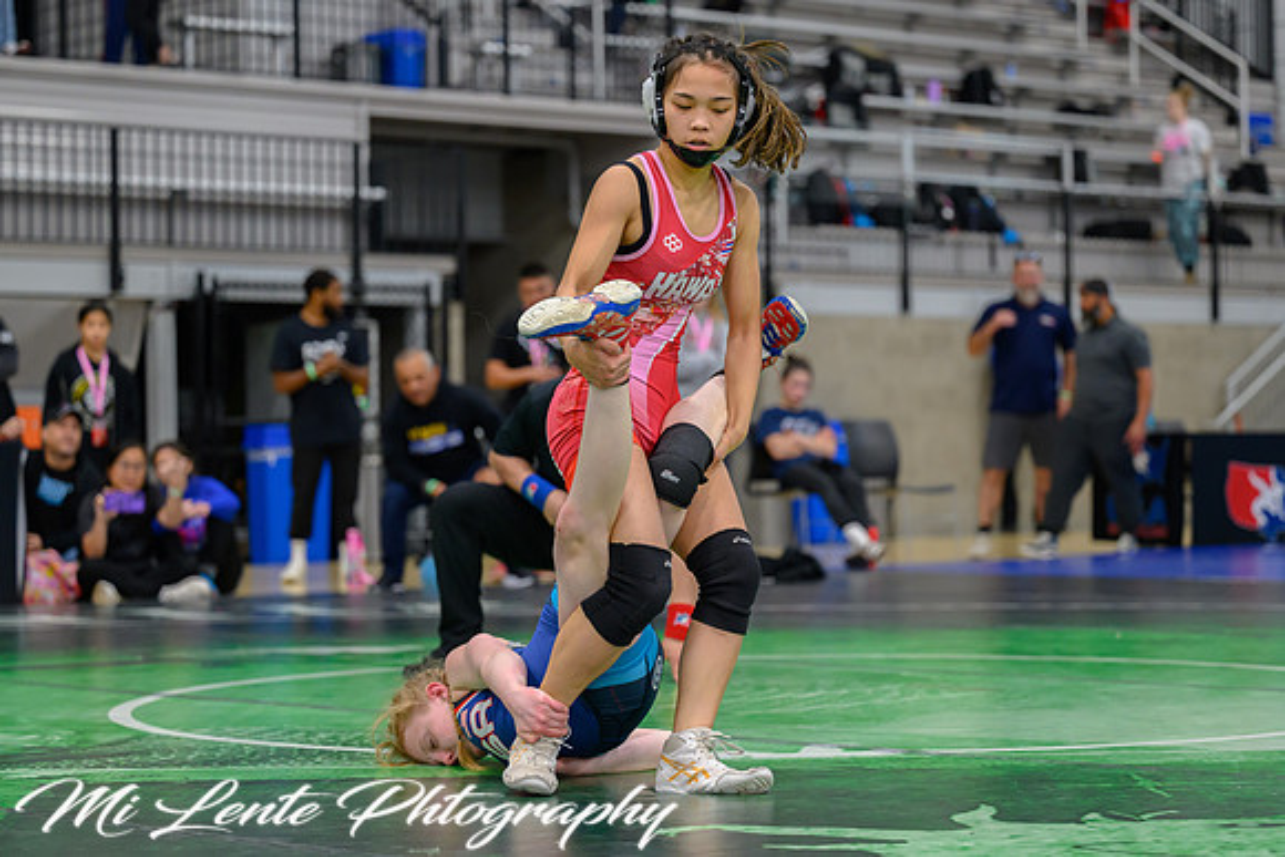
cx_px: 620
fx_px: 3329
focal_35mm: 93
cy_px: 438
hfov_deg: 21.8
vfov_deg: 14.7
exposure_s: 1/800
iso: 2200
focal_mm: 82
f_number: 2.8
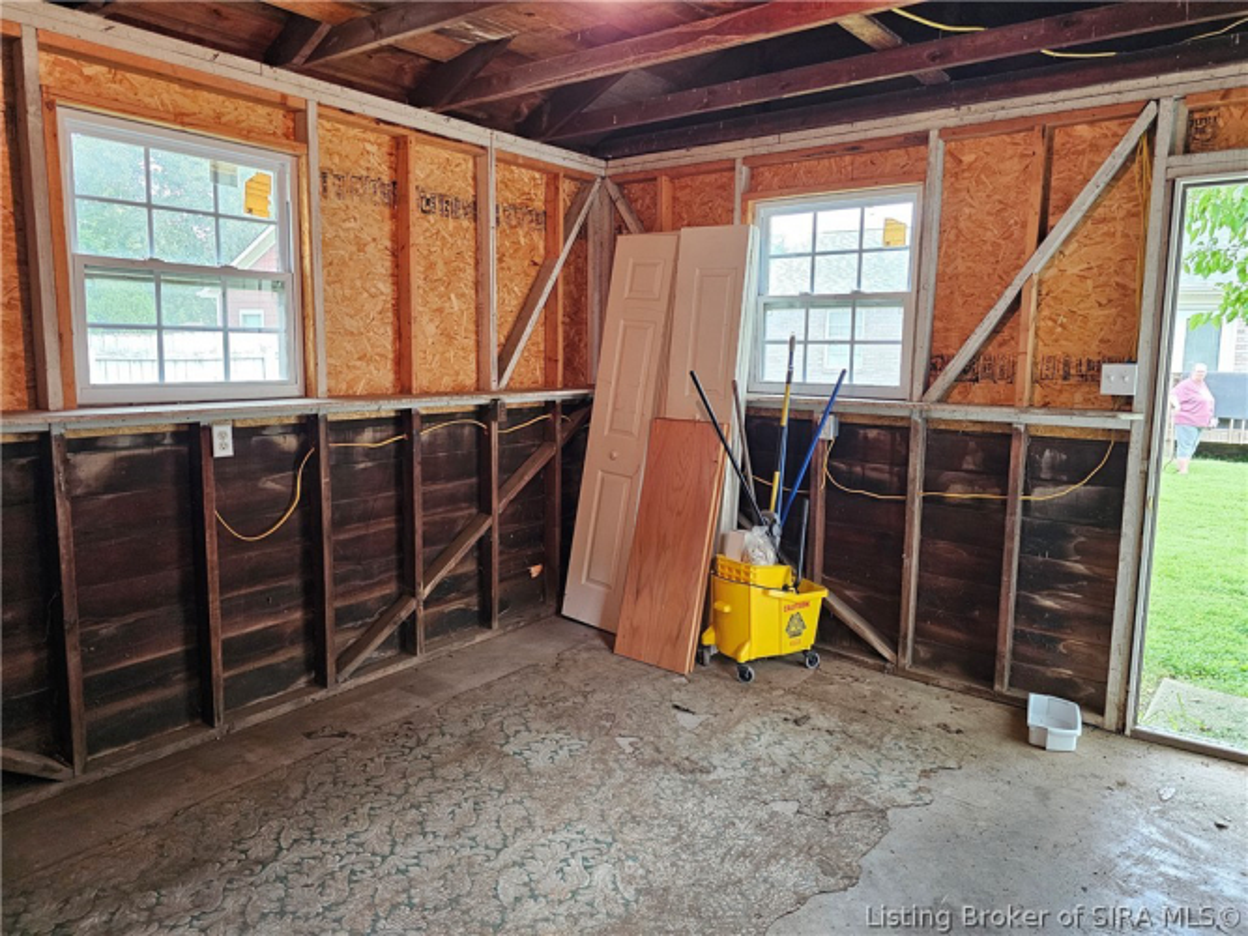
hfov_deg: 73.9
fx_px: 829
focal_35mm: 23
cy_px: 468
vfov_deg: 58.9
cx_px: 624
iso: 640
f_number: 1.7
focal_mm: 6.3
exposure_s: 1/120
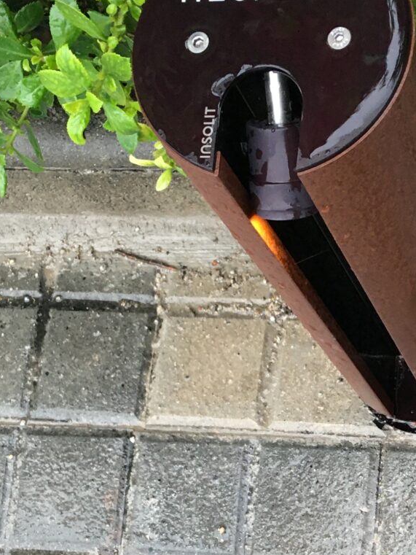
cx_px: 323
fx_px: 1249
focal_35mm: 78
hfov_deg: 18.7
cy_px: 454
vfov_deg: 24.6
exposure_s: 1/33
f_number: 2.2
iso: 64
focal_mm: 4.15
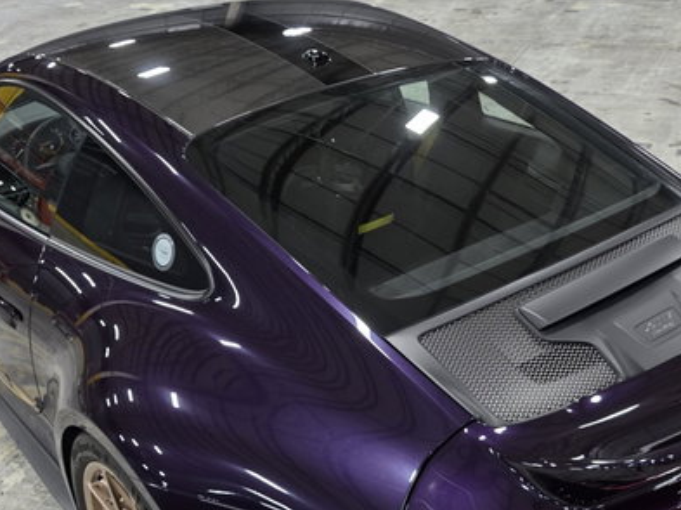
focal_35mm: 45
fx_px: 884
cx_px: 405
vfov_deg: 31.7
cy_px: 371
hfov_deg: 41.9
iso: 400
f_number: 1.7
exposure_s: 1/120
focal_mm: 6.3
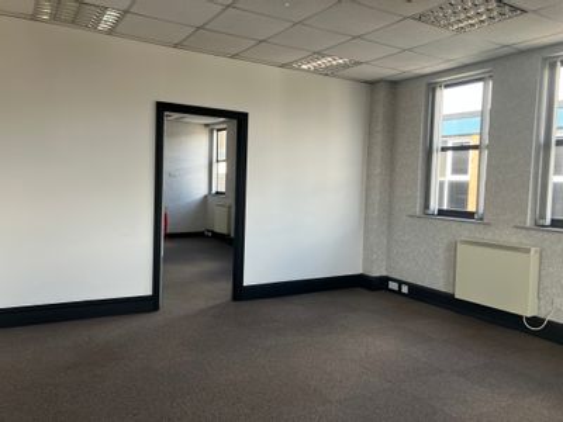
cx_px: 282
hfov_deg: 63.4
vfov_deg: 49.7
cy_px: 211
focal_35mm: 28
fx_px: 455
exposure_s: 1/121
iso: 50
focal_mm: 3.99
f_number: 1.8
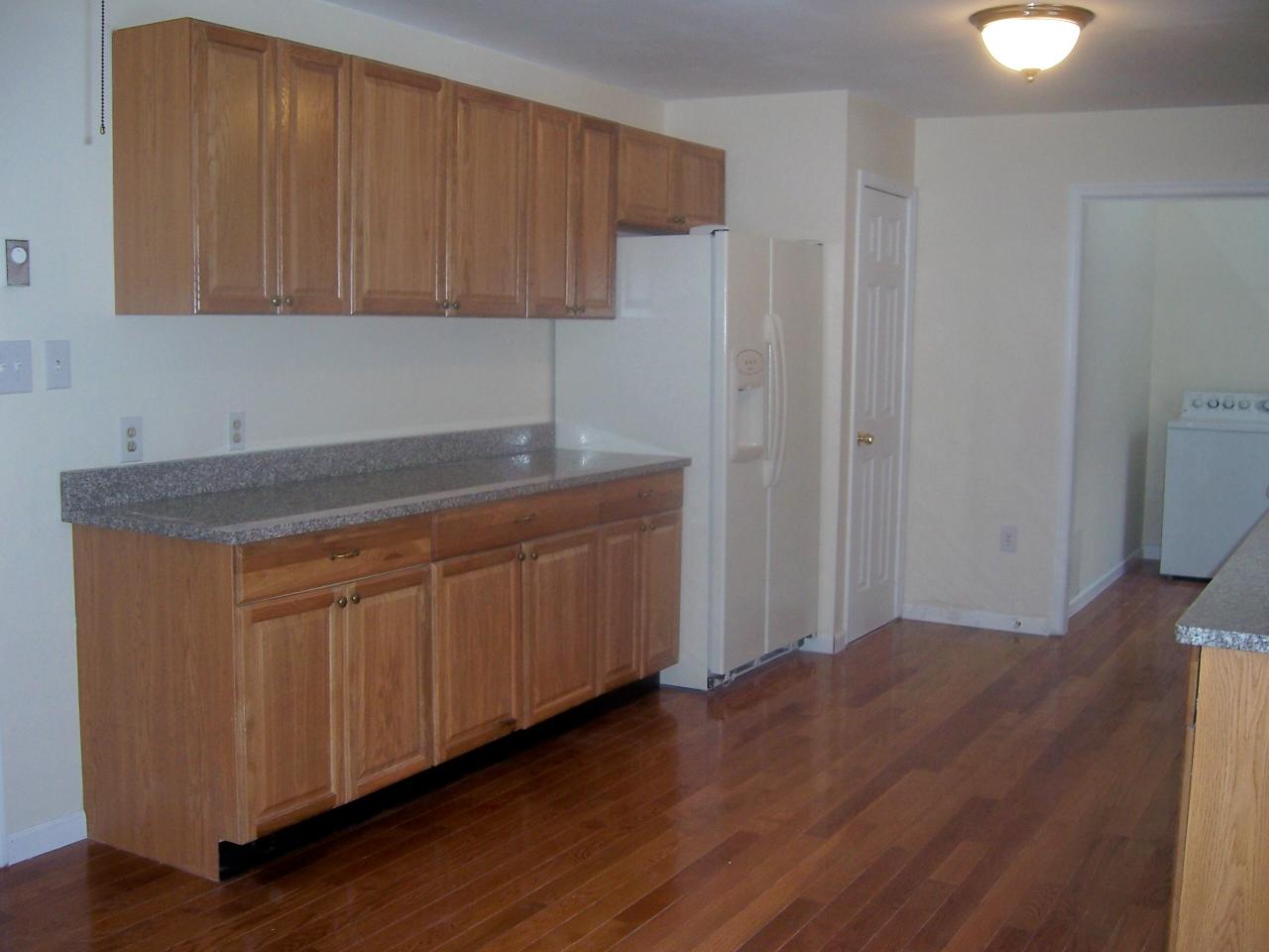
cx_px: 634
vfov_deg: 39.7
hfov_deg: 51.4
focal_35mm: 36
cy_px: 476
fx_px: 1320
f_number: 3
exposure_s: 1/60
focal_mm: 6
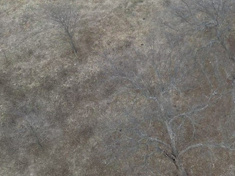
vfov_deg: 13.8
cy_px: -109
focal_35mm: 99
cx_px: 292
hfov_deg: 18.6
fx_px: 672
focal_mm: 6.72
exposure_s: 1/500
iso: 100
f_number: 1.7
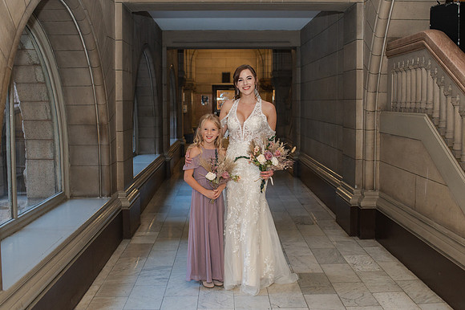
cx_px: 246
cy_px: 142
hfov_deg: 45.5
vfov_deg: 31.2
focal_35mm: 43
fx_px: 555
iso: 1000
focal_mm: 35
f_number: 3.5
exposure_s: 1/200
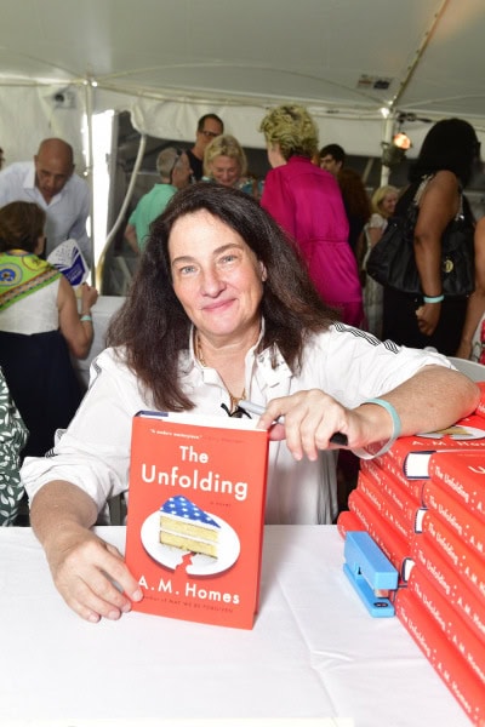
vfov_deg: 54.4
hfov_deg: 37.9
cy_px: 364
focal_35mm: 35
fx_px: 707
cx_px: 242
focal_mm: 35
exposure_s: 1/160
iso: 1250
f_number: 6.3
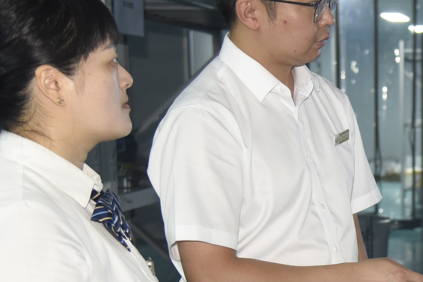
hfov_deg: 17.8
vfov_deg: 12.4
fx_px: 1293
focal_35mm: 110
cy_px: 253
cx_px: 491
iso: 1250
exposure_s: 1/60
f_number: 4
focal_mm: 38
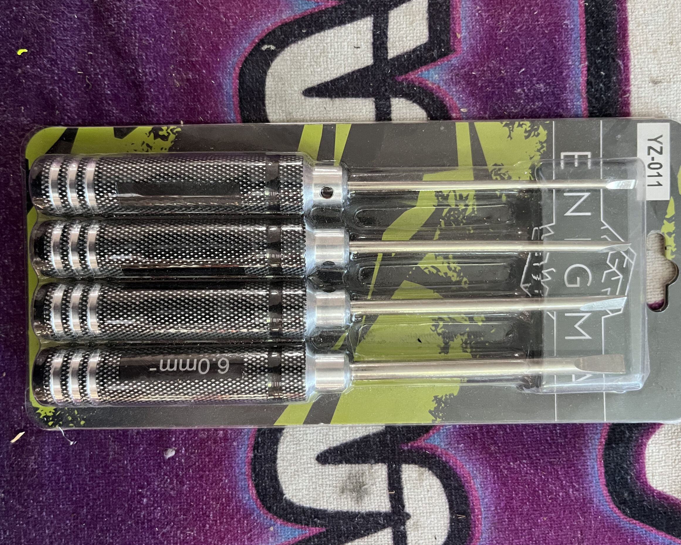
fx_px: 564
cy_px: 272
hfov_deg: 62.2
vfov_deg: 51.5
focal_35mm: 28
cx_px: 338
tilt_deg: -89.4
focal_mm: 5.1
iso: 500
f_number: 1.6
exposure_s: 1/50
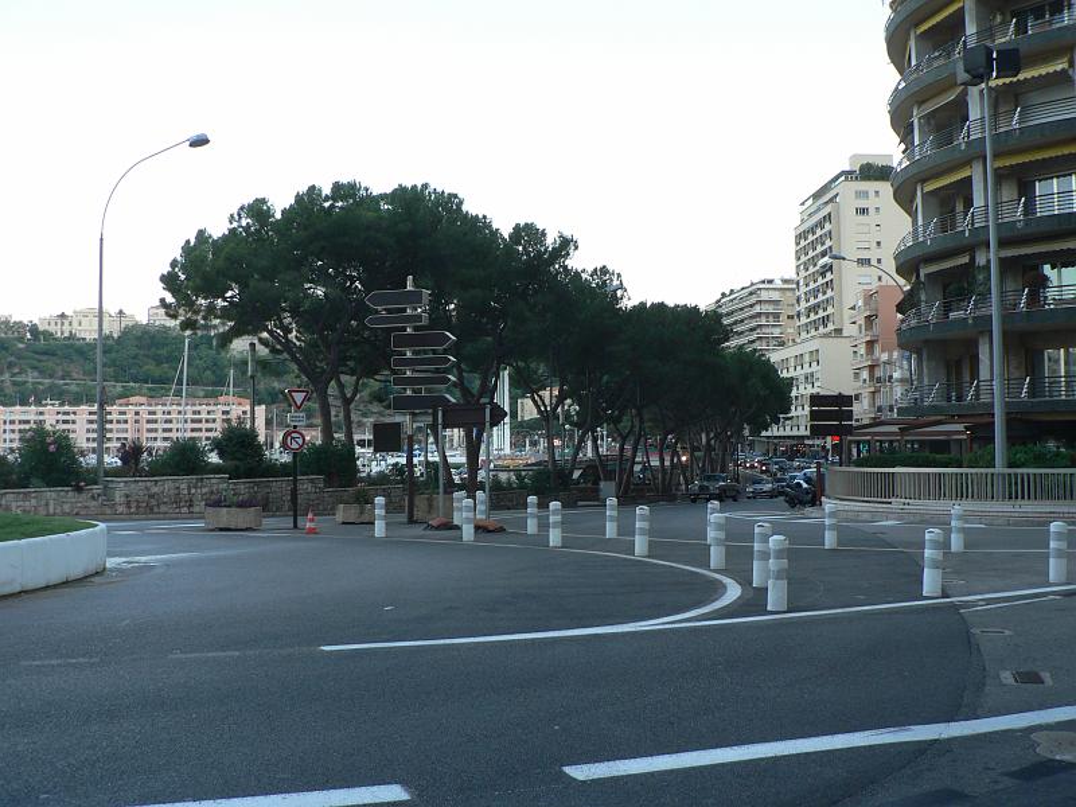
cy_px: 404
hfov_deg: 51.4
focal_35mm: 36
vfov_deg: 39.7
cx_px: 538
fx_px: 1119
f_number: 3.2
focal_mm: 6
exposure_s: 1/100
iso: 80
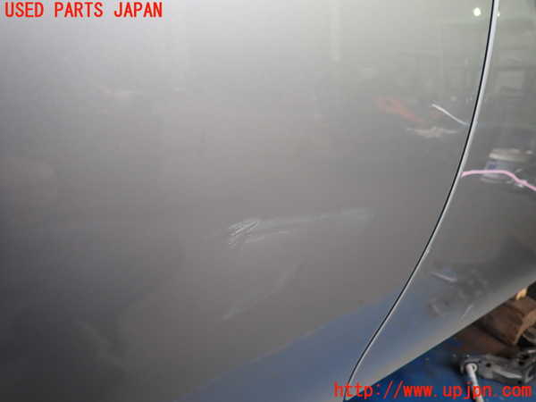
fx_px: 387
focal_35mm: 25
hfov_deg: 69.4
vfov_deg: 54.9
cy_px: 201
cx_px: 268
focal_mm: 4.5
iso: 100
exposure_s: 1/60
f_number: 2
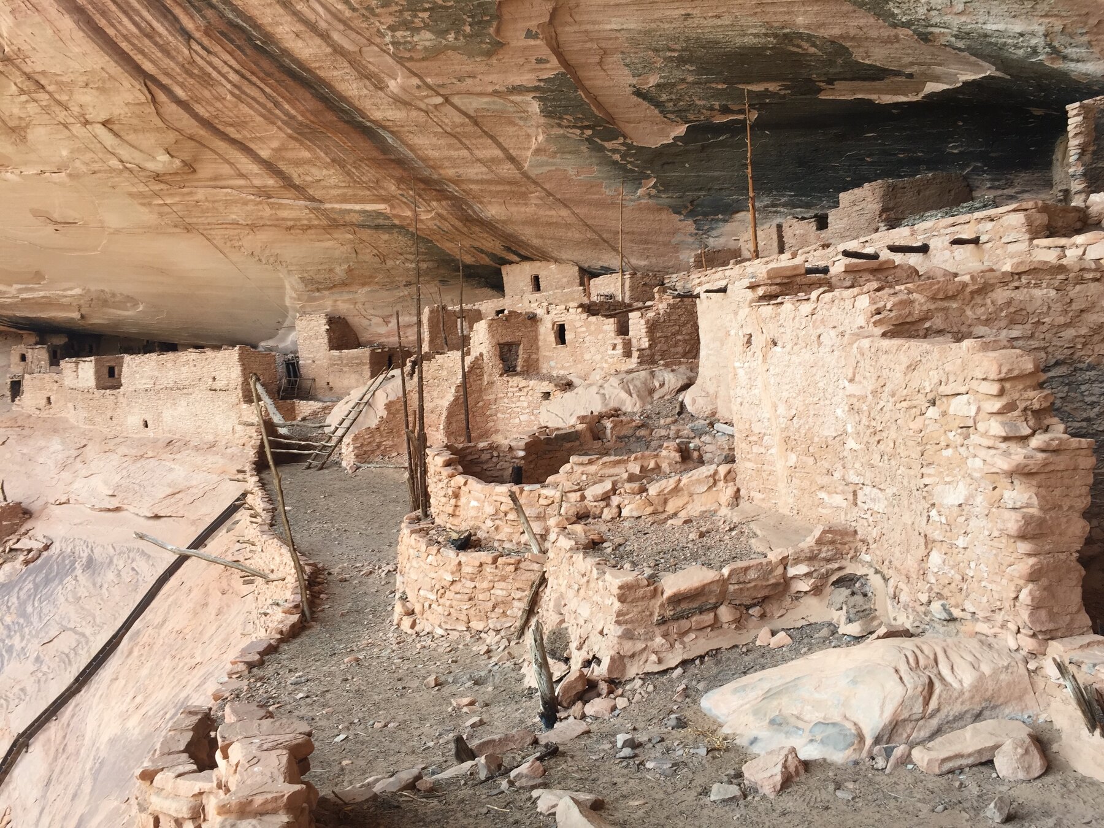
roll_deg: +2.3
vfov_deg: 48.2
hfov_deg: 61.7
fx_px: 925
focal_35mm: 29
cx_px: 552
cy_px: 414
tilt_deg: -2.5
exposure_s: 1/120
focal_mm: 4.15
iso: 32
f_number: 2.2
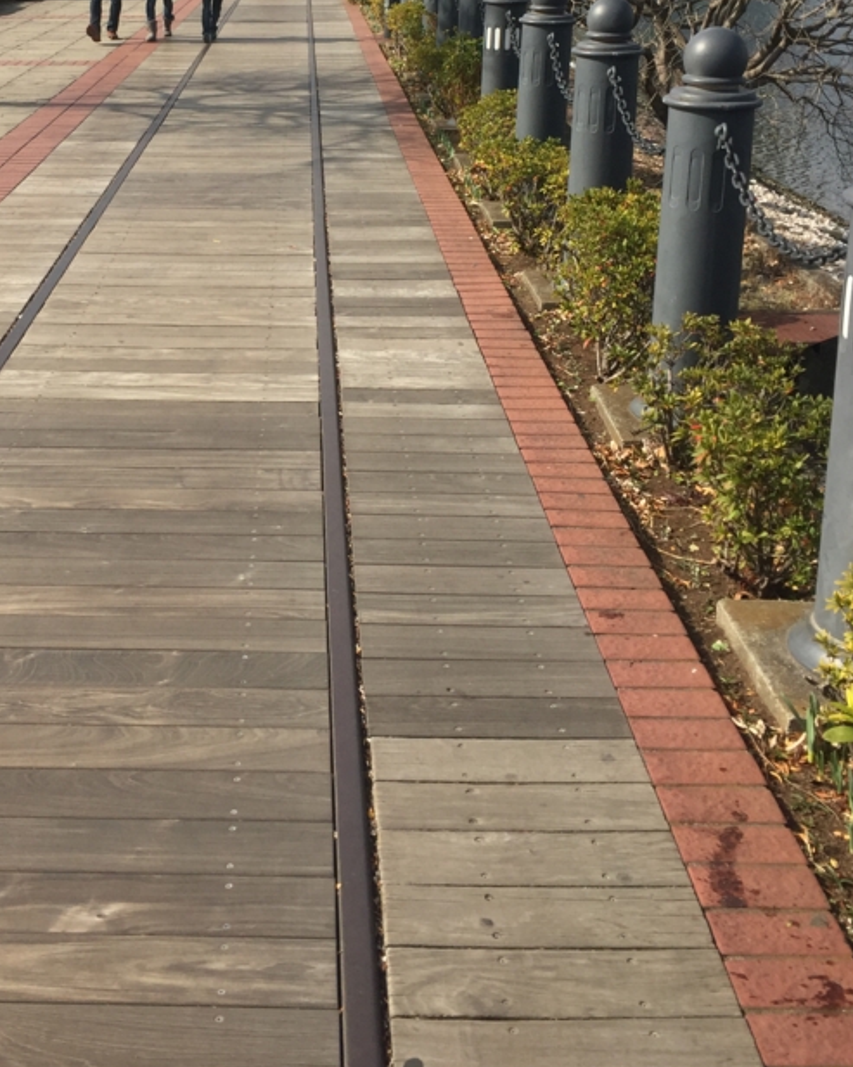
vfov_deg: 37.9
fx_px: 1484
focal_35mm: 47
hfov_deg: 31.6
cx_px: 235
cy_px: 187
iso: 32
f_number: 2.2
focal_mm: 4.15
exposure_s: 1/1980
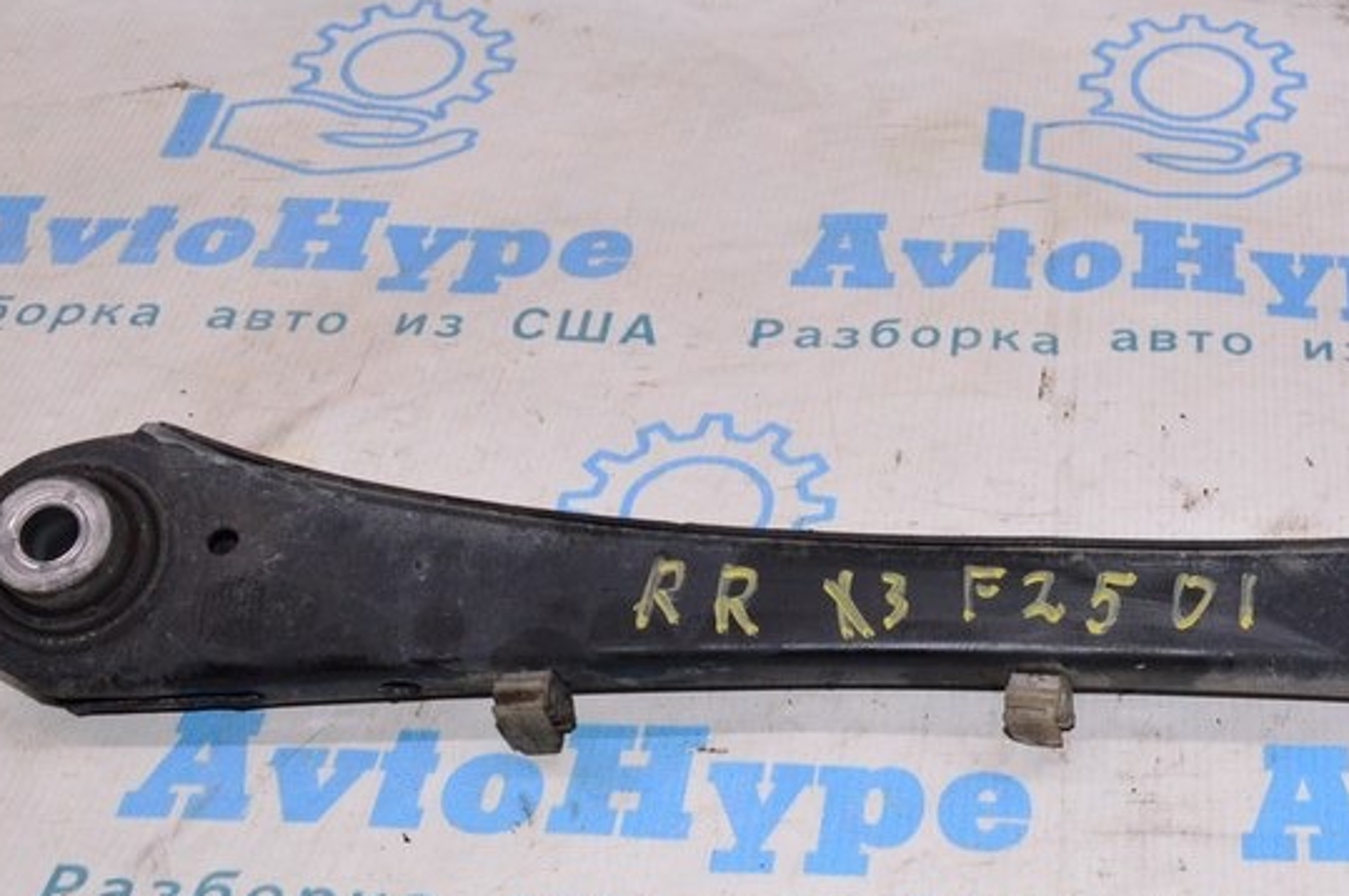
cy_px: 604
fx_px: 2133
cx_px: 1059
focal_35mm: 57
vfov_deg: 23.6
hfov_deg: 34.1
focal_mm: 20
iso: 1600
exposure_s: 1/200
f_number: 8
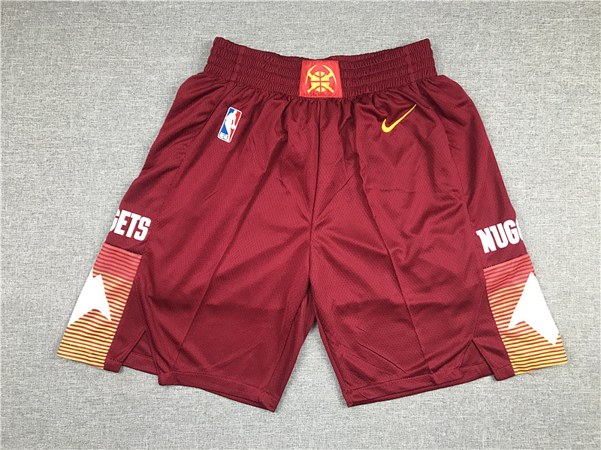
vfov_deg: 49.7
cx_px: 300
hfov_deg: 63.4
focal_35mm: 28
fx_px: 486
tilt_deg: -88.0
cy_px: 225
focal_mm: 3.99
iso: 32
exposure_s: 1/25
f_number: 1.8
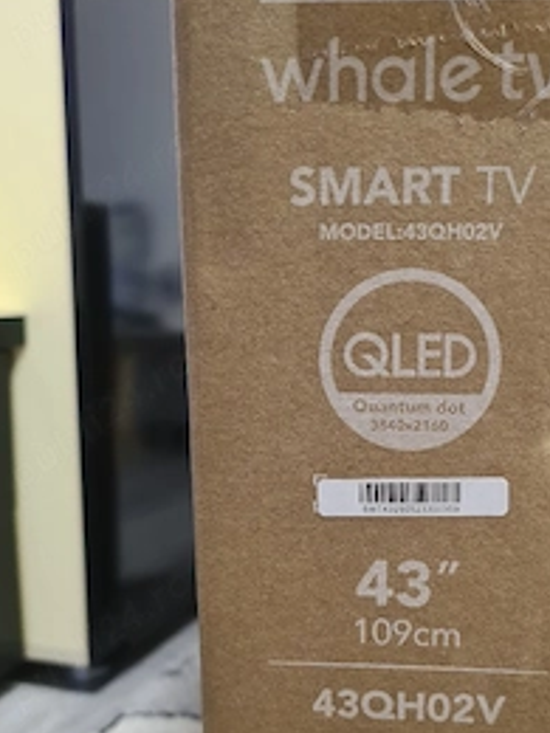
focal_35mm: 40
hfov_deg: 35.5
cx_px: 375
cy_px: 454
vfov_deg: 46.4
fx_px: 847
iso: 320
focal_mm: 5.4
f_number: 1.8
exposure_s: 1/50
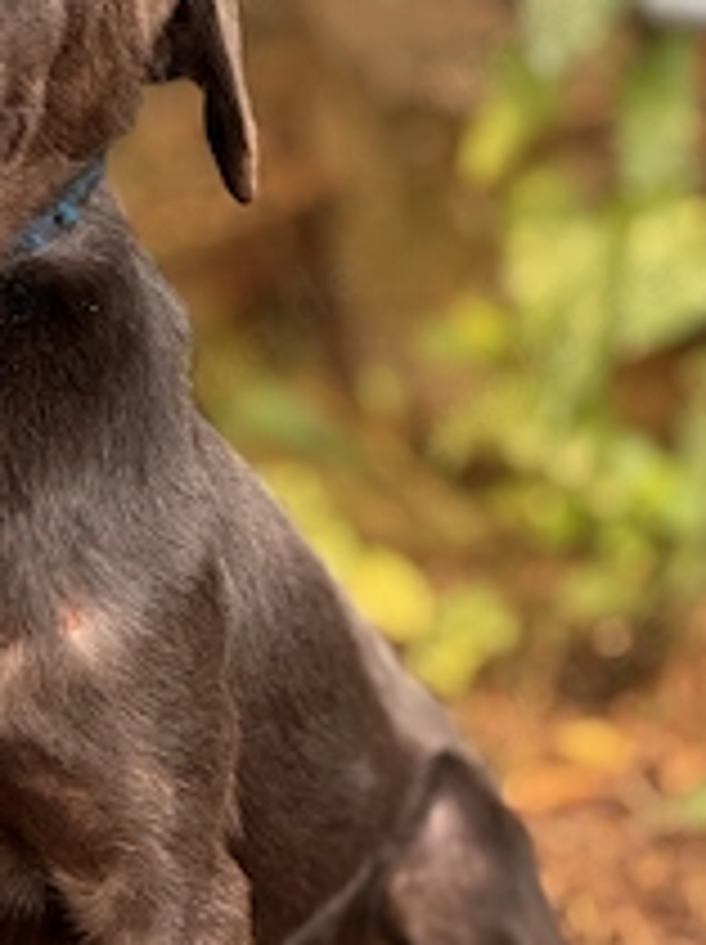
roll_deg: -1.2
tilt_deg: -9.6
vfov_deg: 8.7
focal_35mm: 229
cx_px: 81
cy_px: 428
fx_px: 6240
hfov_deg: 6.5
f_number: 2.8
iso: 80
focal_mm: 15.66
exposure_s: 1/121
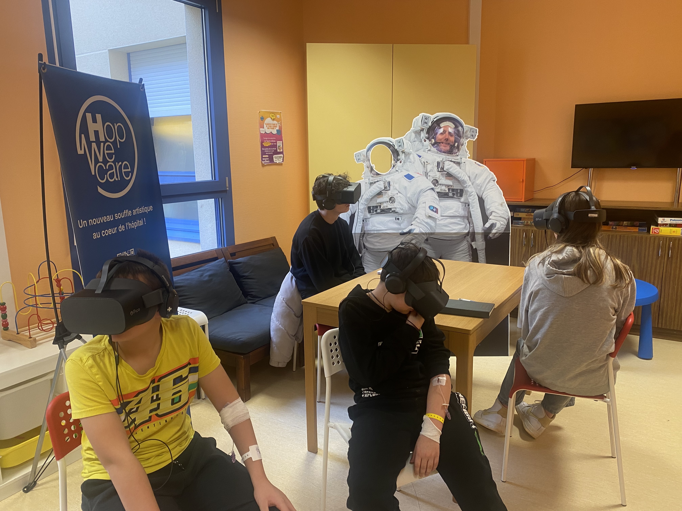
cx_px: 341
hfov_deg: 67.3
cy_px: 256
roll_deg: -0.2
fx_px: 512
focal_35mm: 26
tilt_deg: -10.9
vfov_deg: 53.1
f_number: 1.8
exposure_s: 1/50
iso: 80
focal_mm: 4.25
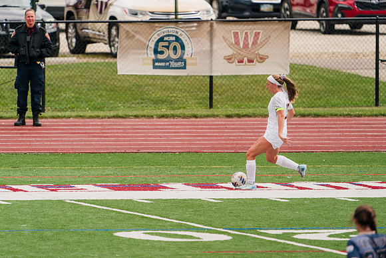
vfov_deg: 2.3
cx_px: 193
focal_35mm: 600
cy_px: 129
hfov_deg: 3.4
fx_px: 6435
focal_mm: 600
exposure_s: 1/1600
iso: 500
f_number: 6.3
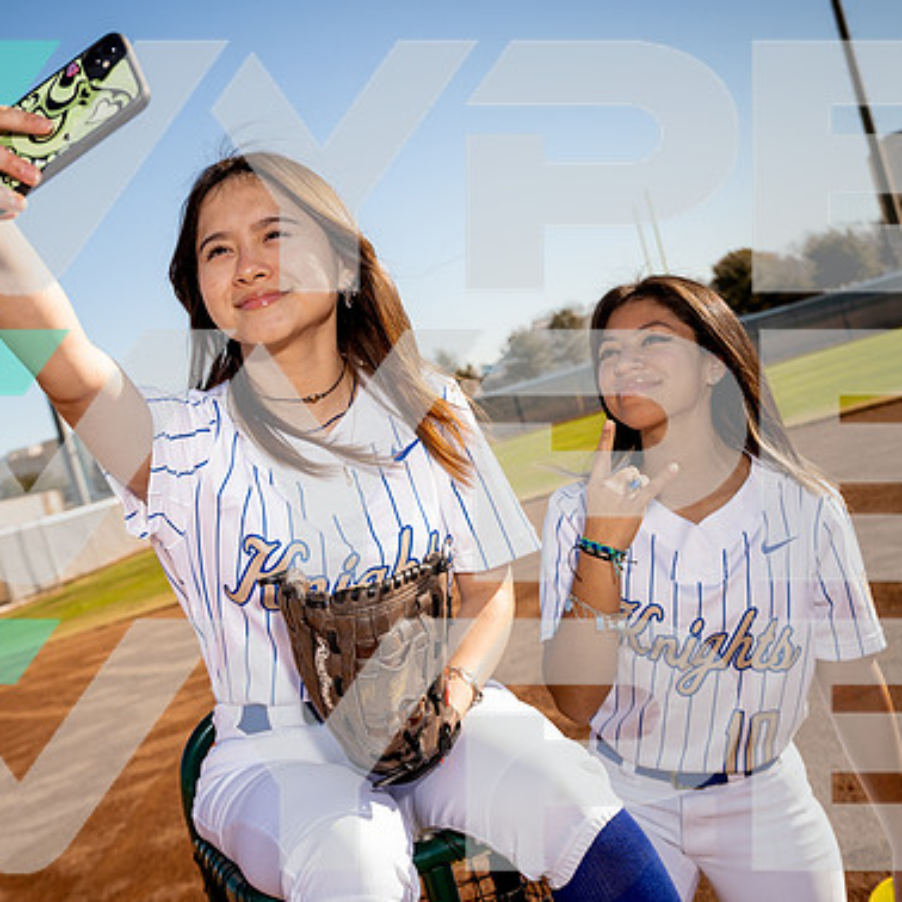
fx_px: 1386
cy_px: 457
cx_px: 427
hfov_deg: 36.1
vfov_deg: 36.1
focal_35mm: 47
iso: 100
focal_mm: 36
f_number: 5.6
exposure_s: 1/250
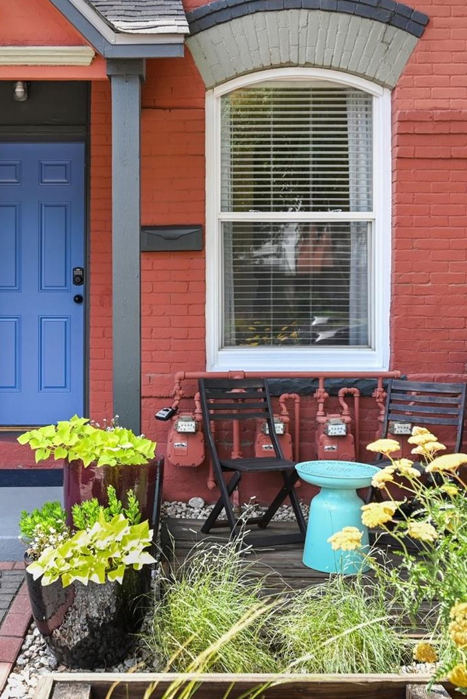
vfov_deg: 49.8
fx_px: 754
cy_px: 349
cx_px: 164
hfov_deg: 34.2
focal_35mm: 39
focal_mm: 25.5
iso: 400
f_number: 4.5
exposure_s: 1/640
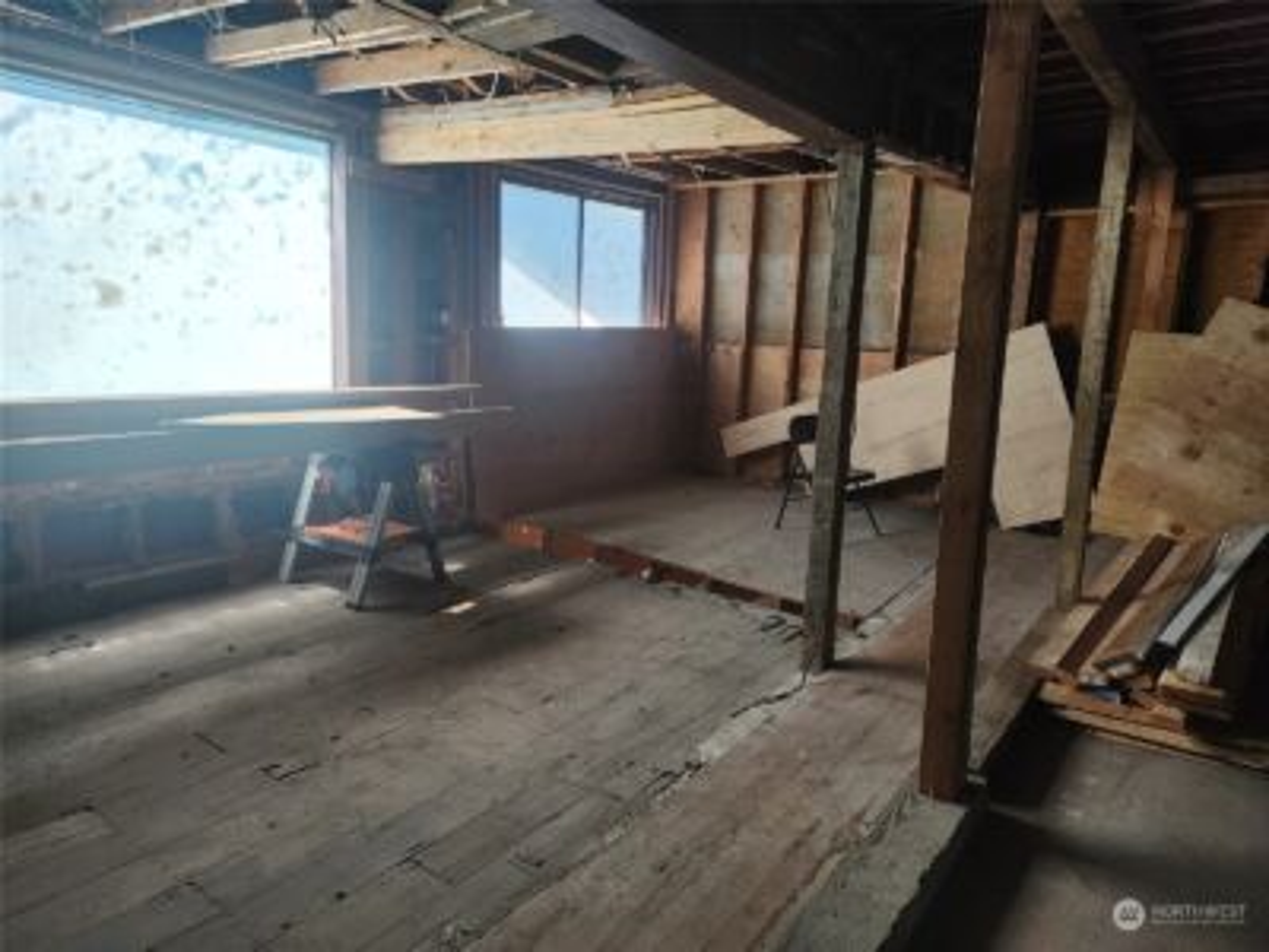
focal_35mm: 23
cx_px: 634
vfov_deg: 58.9
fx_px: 843
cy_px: 476
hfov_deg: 73.9
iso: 100
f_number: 1.8
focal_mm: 6.4
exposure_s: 1/180
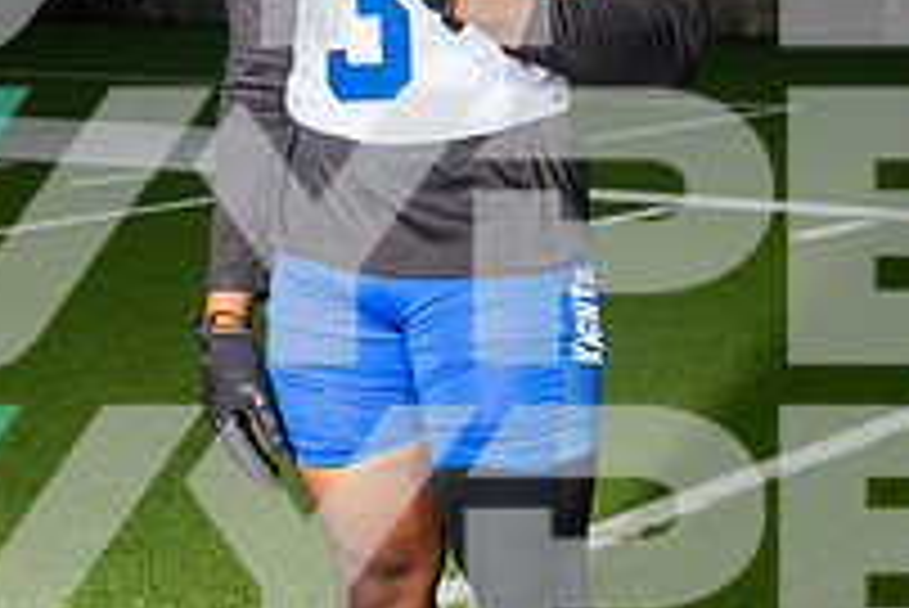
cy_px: 230
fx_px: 2704
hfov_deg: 19.1
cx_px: 423
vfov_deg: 12.8
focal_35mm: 107
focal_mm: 48
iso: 800
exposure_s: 1/320
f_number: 7.1
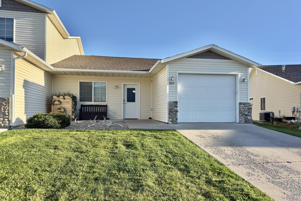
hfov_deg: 71.5
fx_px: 209
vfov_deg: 51.3
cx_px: 151
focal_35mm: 25
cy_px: 104
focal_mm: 6.76
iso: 100
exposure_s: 1/2525
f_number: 1.78
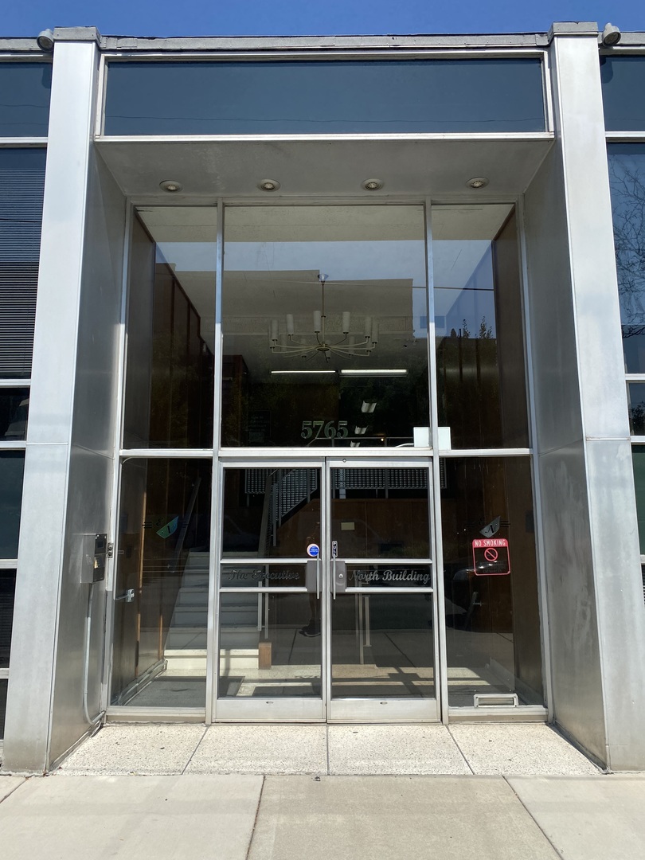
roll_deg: +0.1
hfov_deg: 53.1
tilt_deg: +10.4
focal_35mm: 26
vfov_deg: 67.3
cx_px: 322
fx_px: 646
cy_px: 430
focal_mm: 4.25
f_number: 1.8
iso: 32
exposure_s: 1/3401
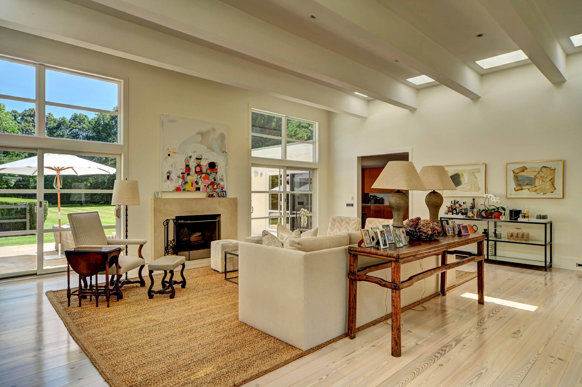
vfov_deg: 59.4
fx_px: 339
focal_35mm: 21
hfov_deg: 81.2
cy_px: 194
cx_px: 291
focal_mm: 21
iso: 200
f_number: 11
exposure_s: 1/20
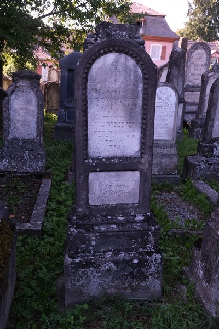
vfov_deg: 57.2
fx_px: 301
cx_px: 110
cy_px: 164
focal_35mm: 33
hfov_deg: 40.0
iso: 2000
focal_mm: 22.3
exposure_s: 1/950
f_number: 5.6
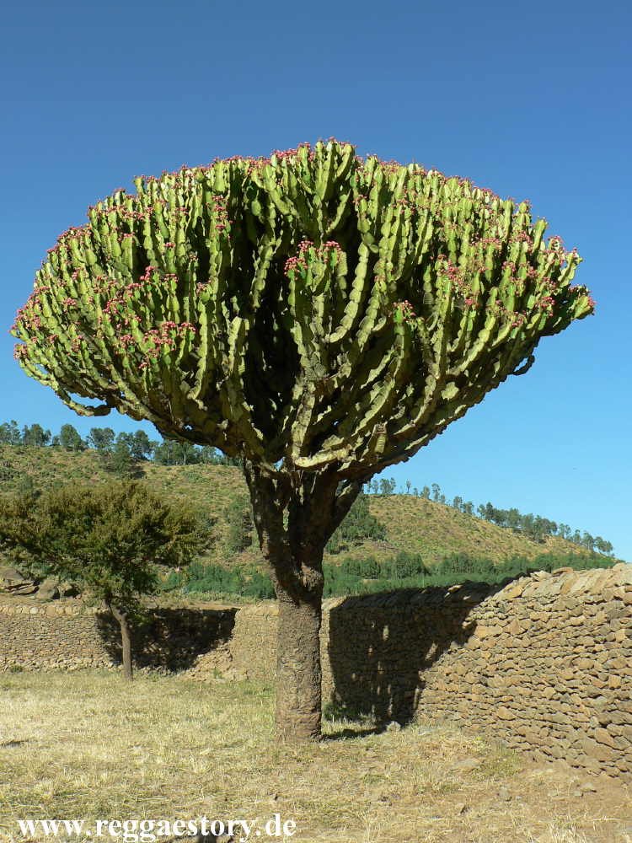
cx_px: 316
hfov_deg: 35.1
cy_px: 422
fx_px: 998
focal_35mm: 41
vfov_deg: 45.8
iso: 64
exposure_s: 1/400
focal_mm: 7
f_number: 4
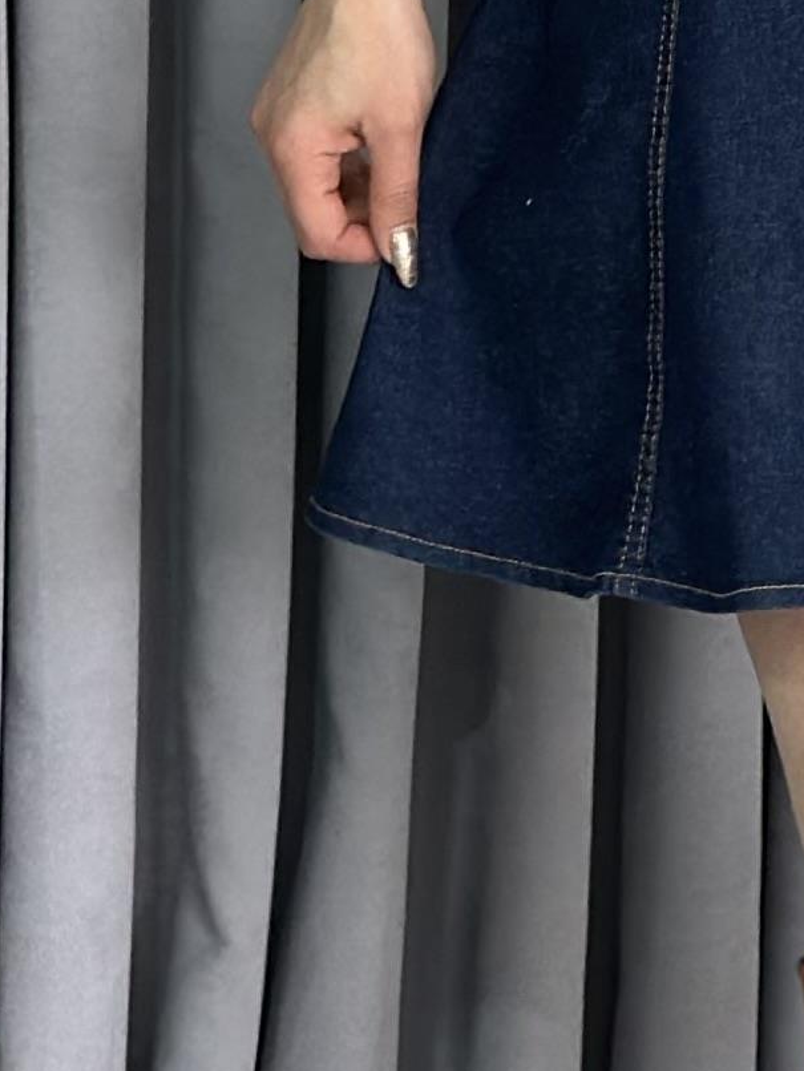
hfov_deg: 6.2
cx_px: 1038
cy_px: 36
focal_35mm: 240
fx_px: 7428
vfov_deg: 8.2
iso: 80
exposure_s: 1/141
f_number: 1.78
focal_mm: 6.86
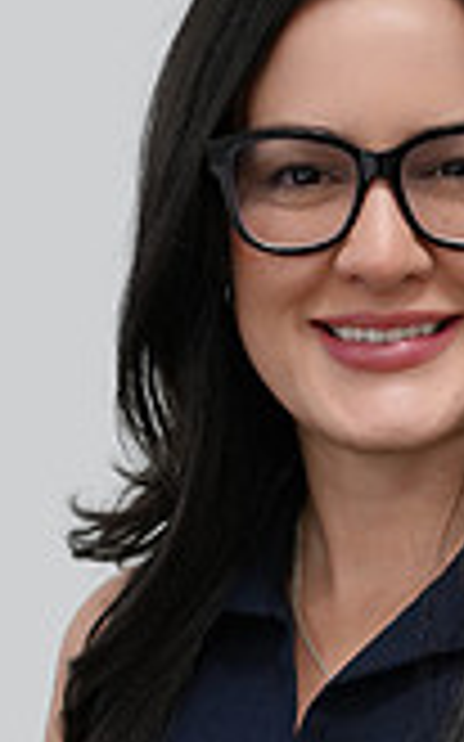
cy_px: 643
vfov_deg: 14.9
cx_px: 464
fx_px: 2815
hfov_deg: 9.4
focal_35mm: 139
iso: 2000
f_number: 4
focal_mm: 50
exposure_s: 1/160
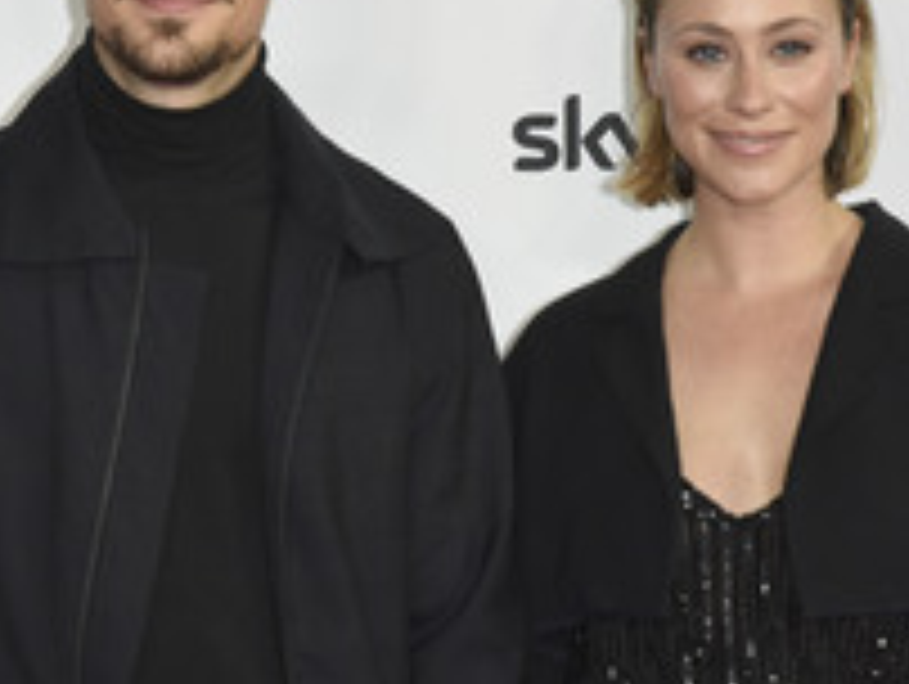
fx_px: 5074
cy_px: 356
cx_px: 128
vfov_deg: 7.7
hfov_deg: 10.2
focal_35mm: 193
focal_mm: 90
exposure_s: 1/250
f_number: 9
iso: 2000
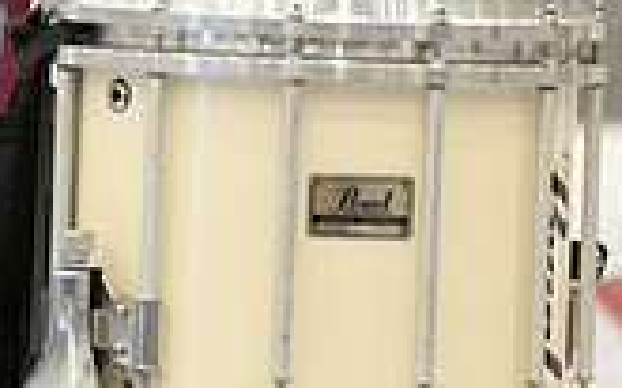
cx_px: 196
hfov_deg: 1.9
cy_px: -384
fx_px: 18895
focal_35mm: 1115
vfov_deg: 1.2
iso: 6400
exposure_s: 1/250
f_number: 5.6
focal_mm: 400
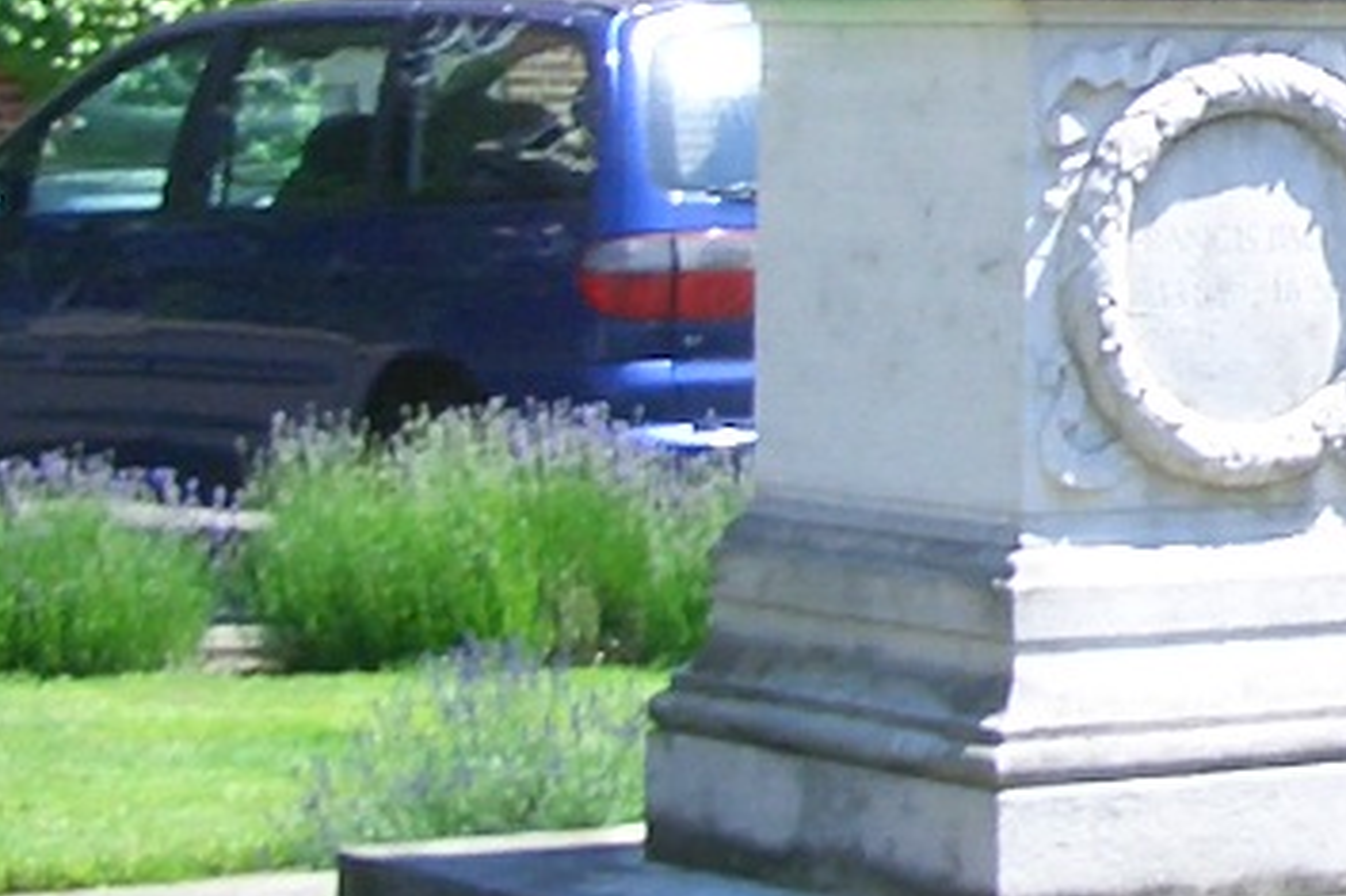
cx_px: 1819
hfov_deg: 12.0
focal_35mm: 165
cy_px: -271
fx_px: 6166
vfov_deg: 8.2
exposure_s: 1/160
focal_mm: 5.8
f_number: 4.3
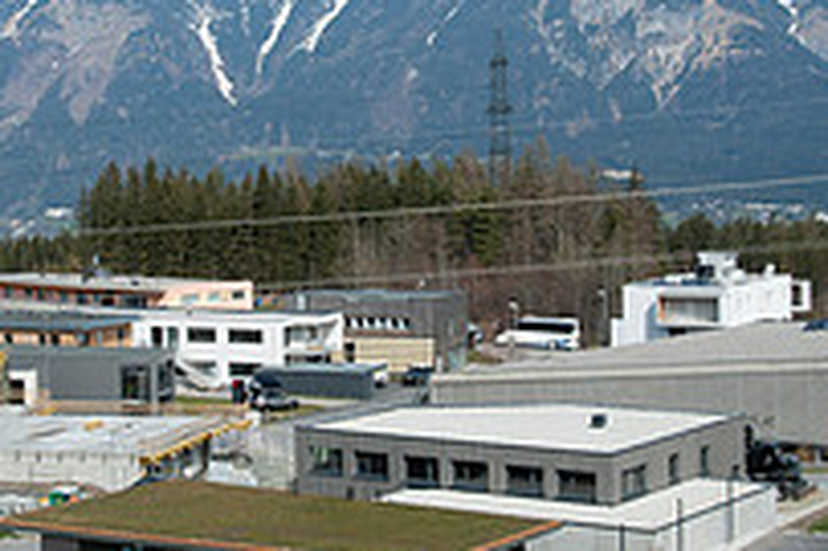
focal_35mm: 80
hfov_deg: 25.3
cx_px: 298
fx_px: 1838
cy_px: 192
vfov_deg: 17.0
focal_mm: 28
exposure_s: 1/500
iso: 200
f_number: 11
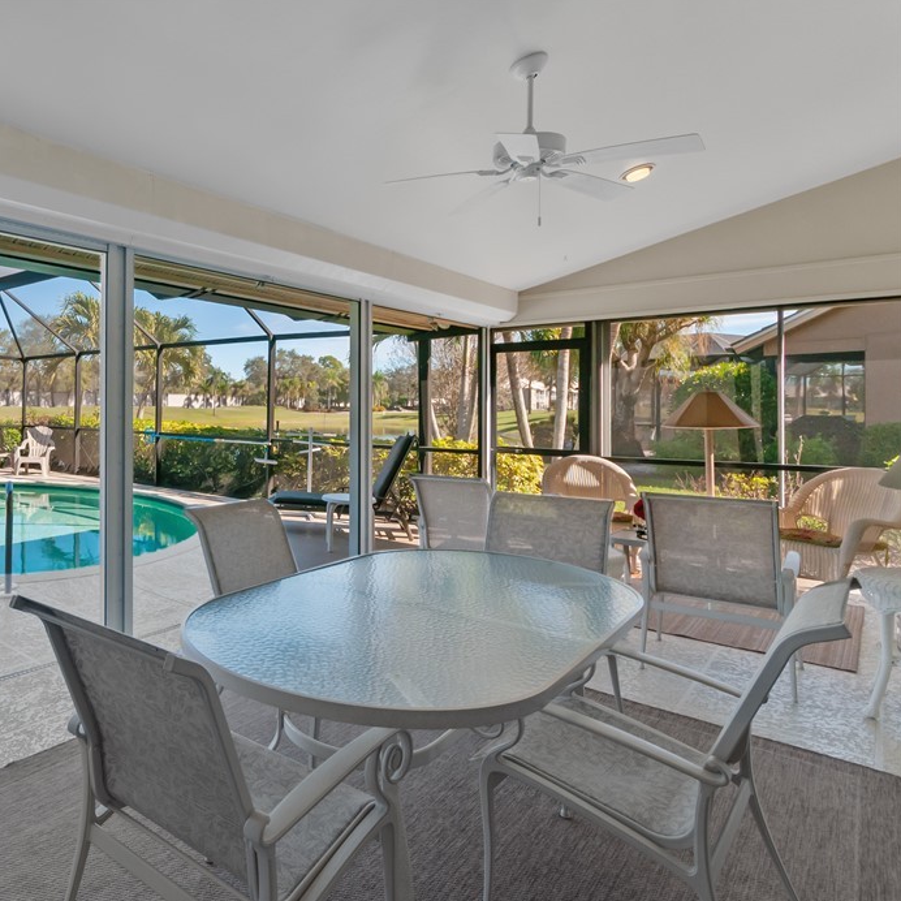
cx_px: 198
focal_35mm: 20
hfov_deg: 68.6
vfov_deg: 74.8
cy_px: 464
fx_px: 589
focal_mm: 10
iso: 200
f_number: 8
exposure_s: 1/15
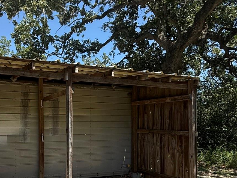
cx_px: 67
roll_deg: -1.2
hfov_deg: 53.5
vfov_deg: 41.7
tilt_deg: -0.5
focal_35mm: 33
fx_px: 226
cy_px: 133
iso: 50
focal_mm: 2.22
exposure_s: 1/820
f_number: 2.2
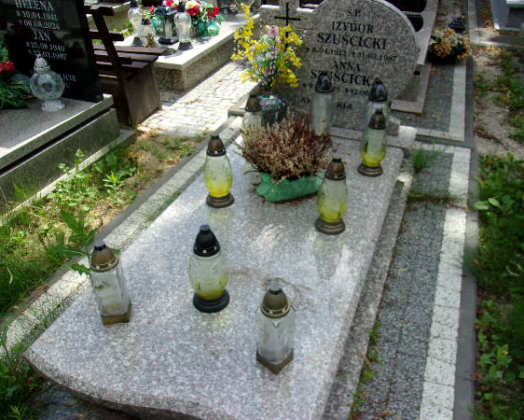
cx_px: 278
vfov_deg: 48.5
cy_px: 200
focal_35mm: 30
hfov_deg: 58.7
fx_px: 465
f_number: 10.4
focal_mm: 4.9
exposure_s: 1/58
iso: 80
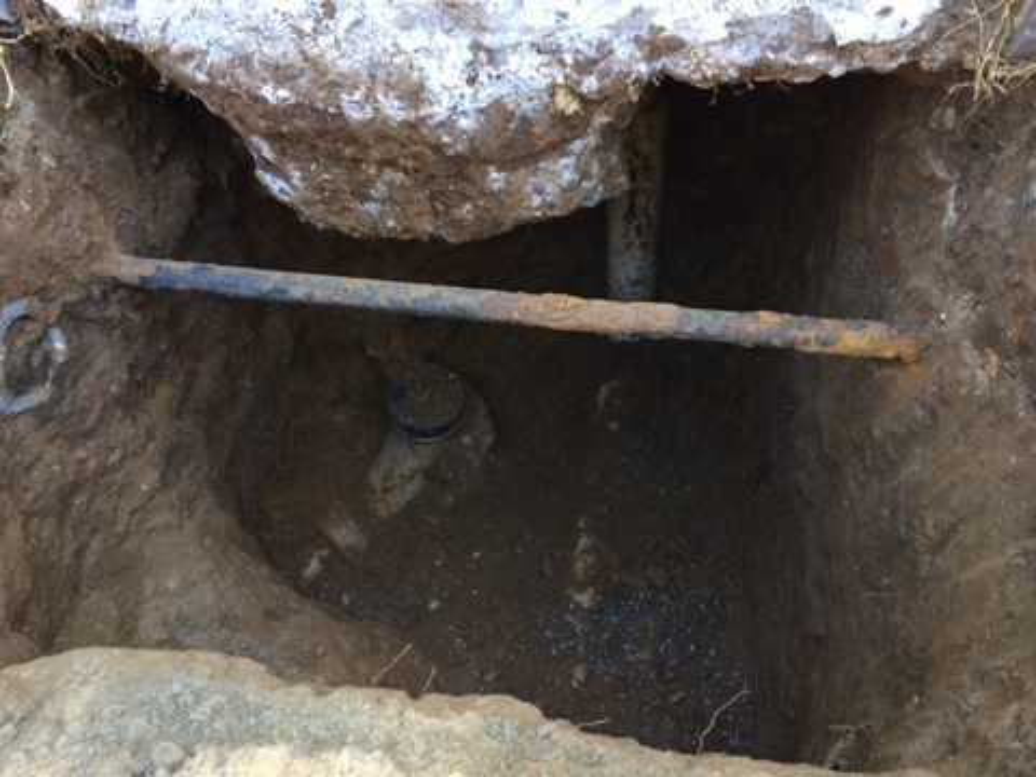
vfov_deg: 46.8
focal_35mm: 30
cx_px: 518
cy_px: 388
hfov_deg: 60.0
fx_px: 898
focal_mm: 4.12
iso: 32
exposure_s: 1/39
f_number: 2.2
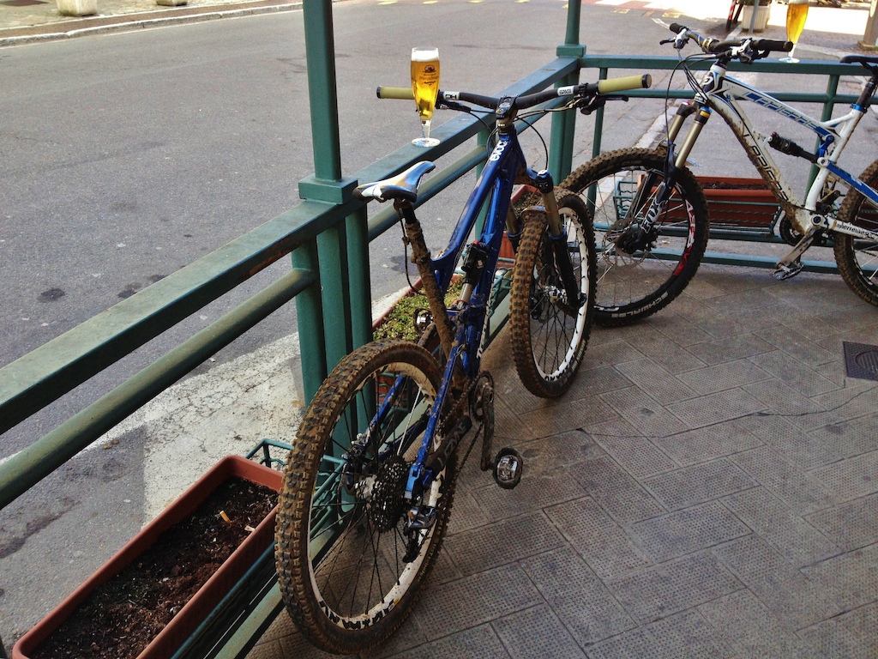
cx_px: 439
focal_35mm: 35
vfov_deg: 40.7
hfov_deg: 52.6
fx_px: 888
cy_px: 330
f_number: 2.4
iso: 50
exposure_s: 1/177
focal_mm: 4.28
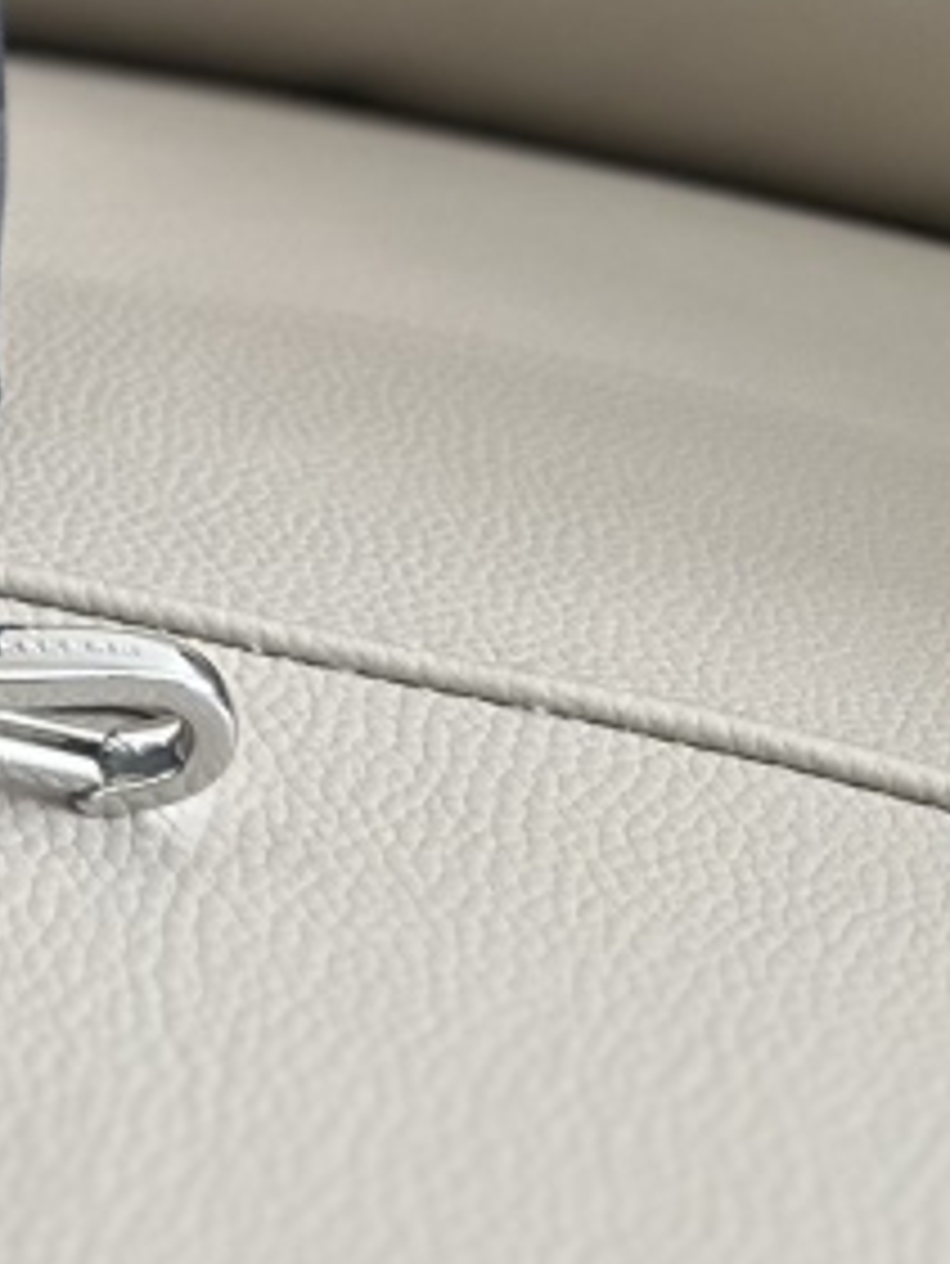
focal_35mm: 123
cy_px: -877
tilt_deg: -11.0
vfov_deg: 14.4
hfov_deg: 10.2
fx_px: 4497
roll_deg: +1.5
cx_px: -1445
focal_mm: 6.86
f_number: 1.78
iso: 250
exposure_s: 1/52
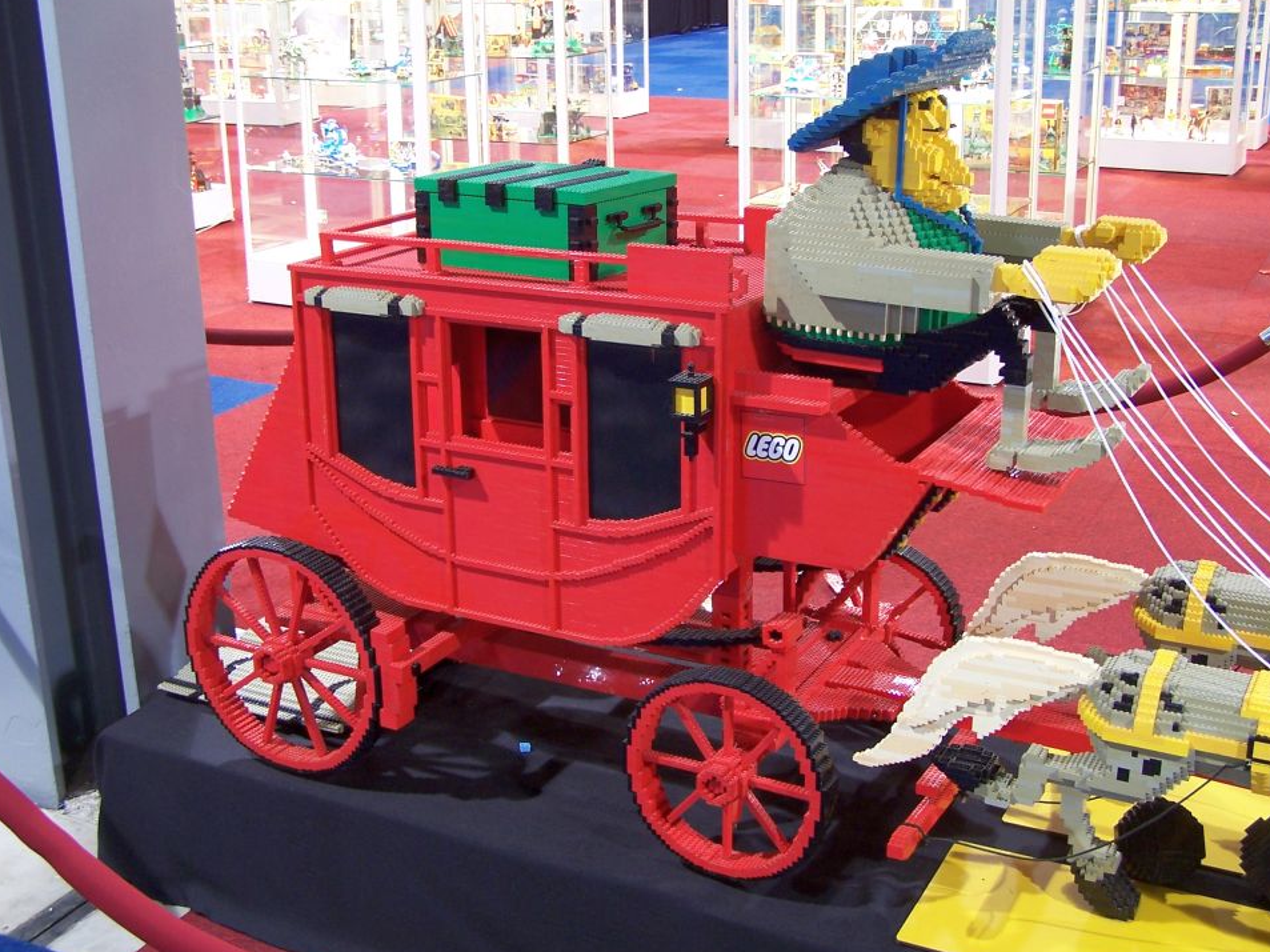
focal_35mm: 43
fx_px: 1577
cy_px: 451
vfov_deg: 33.6
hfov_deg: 43.9
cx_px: 649
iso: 80
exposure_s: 1/2
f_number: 2.8
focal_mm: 6.7
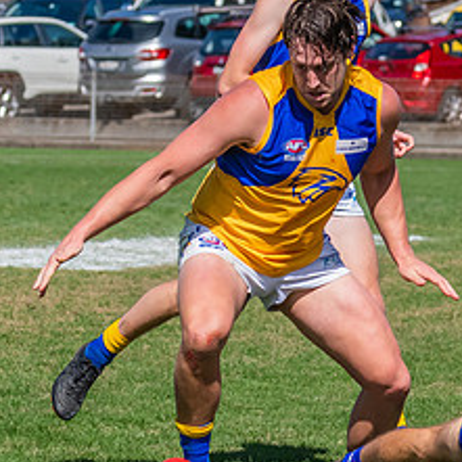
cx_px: 326
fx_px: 8365
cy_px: 122
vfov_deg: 3.2
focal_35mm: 554
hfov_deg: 3.2
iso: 800
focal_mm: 170
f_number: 8
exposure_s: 1/1600
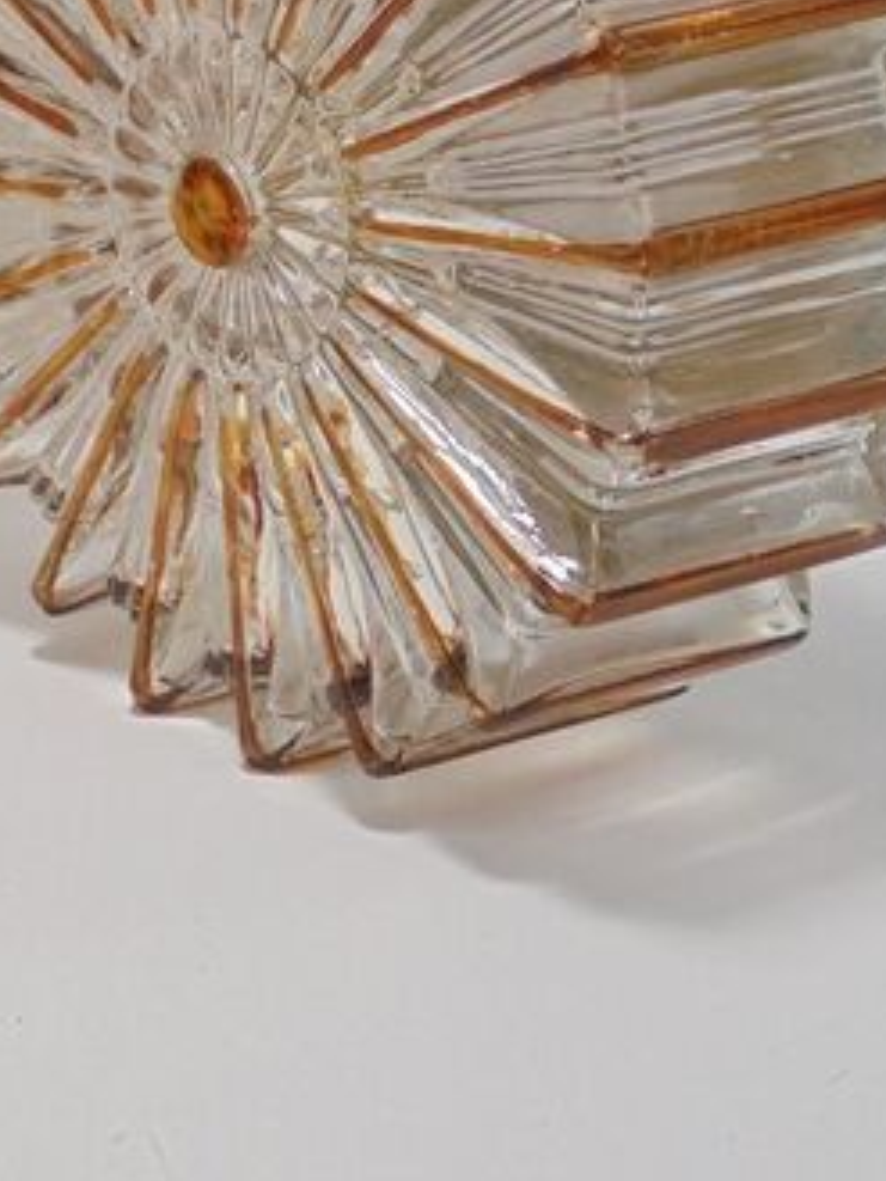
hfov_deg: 13.8
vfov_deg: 18.4
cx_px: -174
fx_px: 3547
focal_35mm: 104
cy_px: -14
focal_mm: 6.9
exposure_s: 1/60
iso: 100
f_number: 4.2
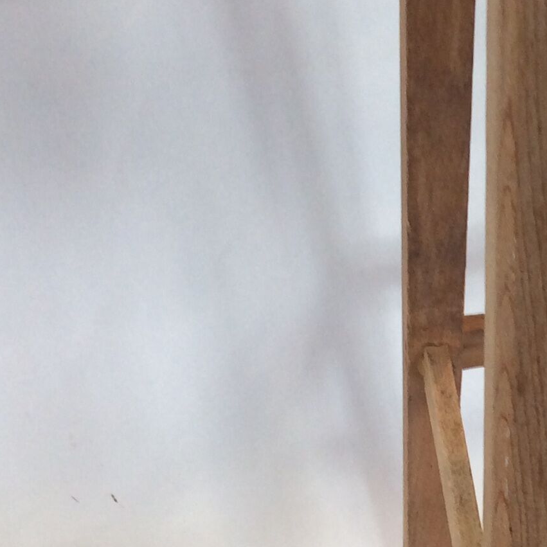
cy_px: 557
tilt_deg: -50.3
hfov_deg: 18.9
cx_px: 676
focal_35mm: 86
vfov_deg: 19.5
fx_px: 1537
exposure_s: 1/25
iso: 50
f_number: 2.4
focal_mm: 3.3
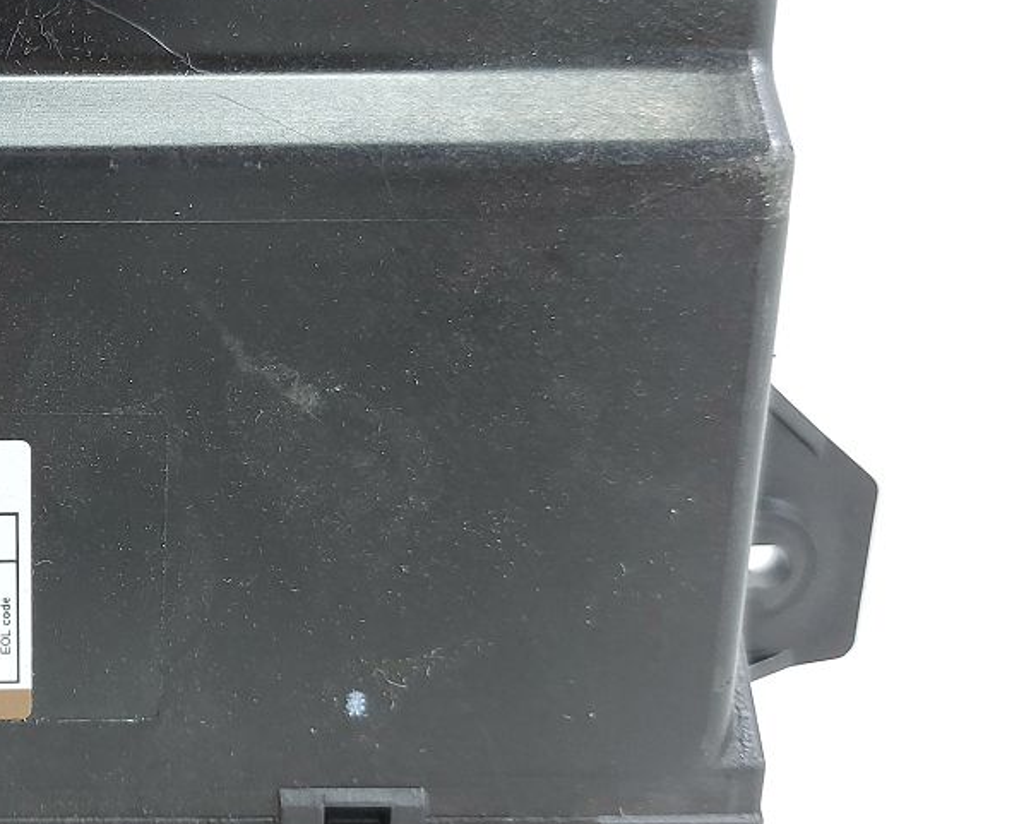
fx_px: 1647
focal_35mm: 54
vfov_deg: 28.1
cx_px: -9
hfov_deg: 32.0
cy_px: 372
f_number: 1.8
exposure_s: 1/50
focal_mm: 5.23
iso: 125
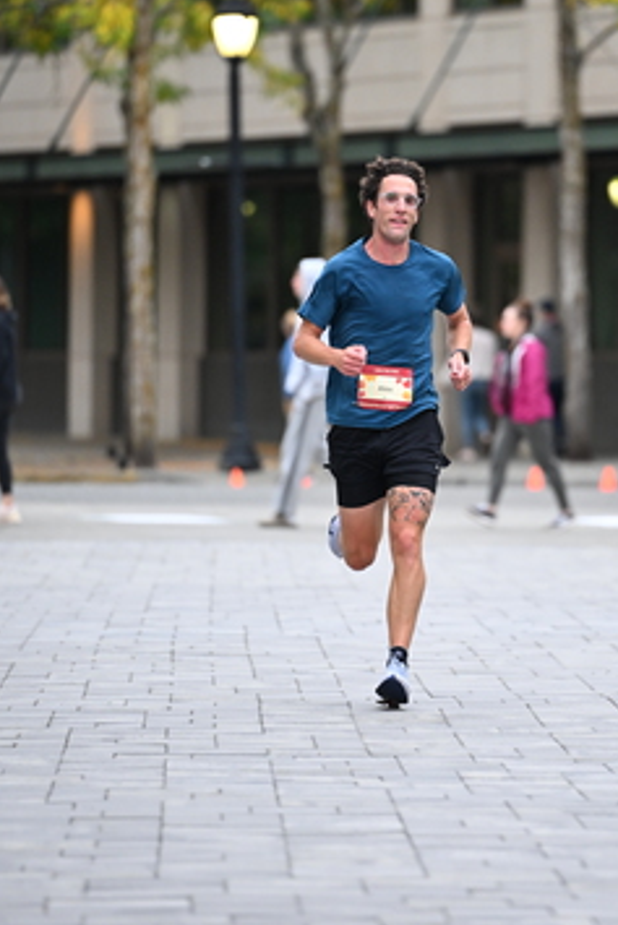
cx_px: 460
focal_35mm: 310
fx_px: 7974
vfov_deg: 6.6
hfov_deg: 4.4
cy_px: 367
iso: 1600
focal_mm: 200
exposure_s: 1/800
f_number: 2.8
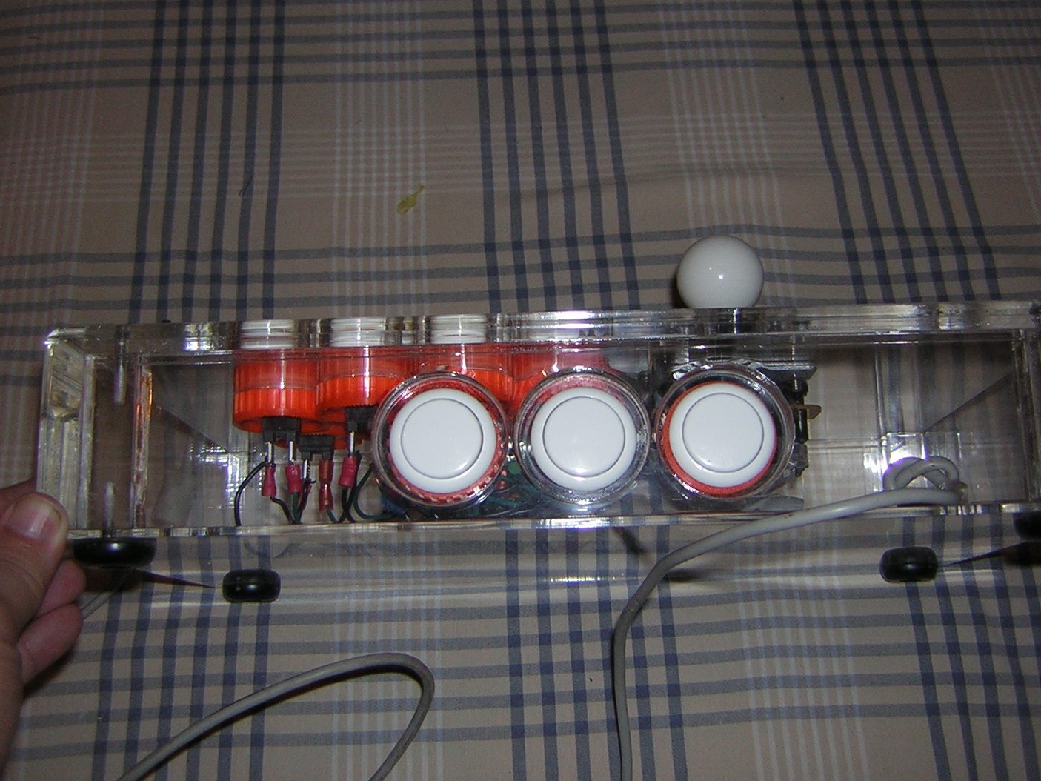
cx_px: 582
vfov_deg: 35.1
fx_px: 1233
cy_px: 352
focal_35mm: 41
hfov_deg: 45.7
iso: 50
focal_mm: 4.7
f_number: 2.6
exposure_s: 1/60.1
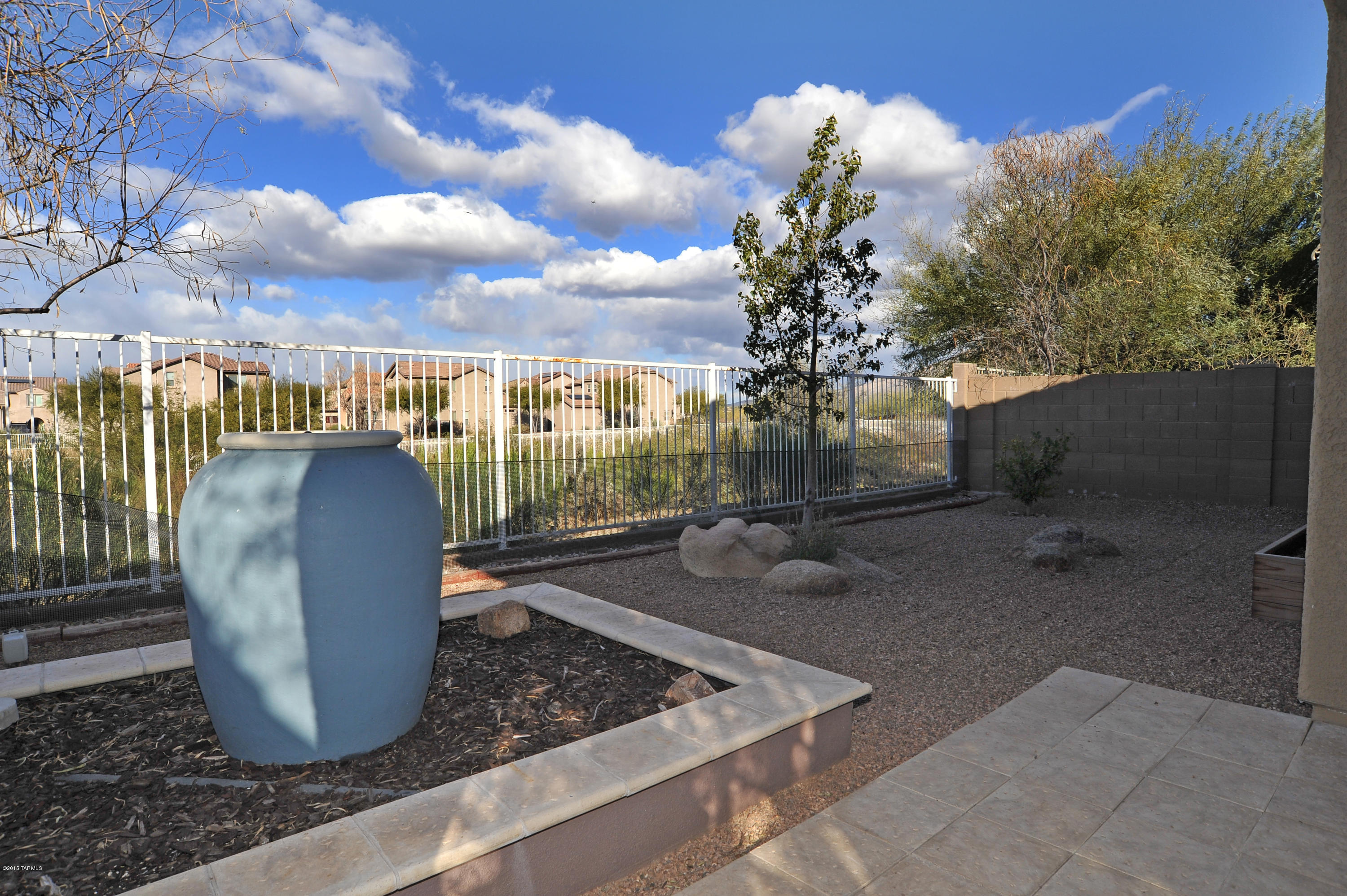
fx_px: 748
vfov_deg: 61.9
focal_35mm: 20
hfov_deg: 84.0
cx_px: 674
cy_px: 448
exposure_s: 1/320
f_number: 13
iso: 320
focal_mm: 20
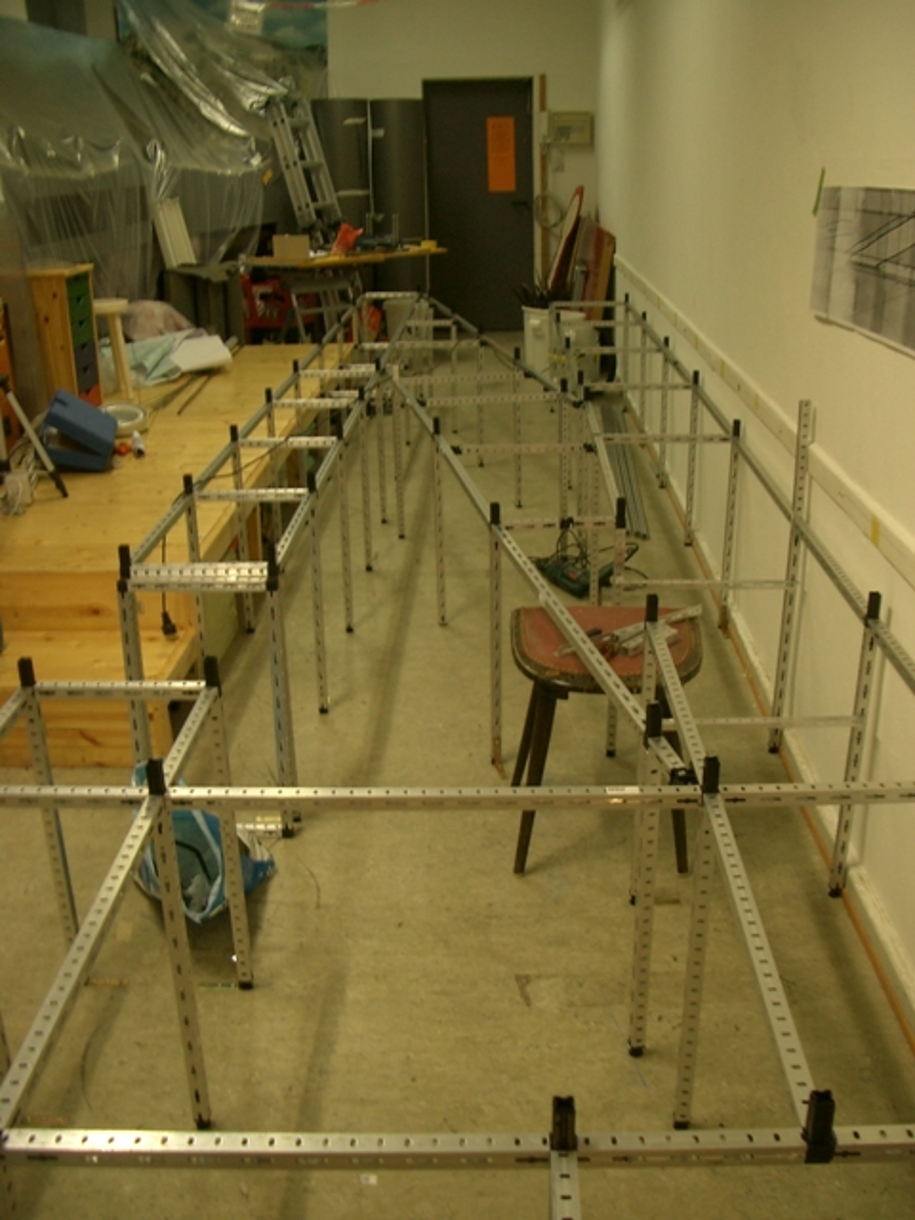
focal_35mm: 35
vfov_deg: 52.6
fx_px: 1234
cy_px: 610
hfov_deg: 40.7
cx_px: 458
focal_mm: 5.8
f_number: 2.6
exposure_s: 1/10
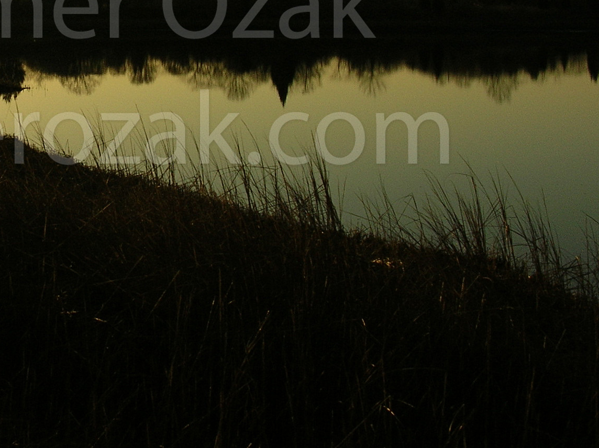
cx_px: 74
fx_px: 1245
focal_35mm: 72
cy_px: 49
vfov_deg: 20.0
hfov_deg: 26.3
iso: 50
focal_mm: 6
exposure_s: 1/1134
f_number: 3.7
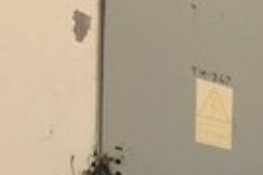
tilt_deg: -2.6
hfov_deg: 11.5
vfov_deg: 8.5
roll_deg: -0.7
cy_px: 435
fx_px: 1074
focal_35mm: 147
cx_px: 633
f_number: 2.2
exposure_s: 1/879
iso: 32
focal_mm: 4.15
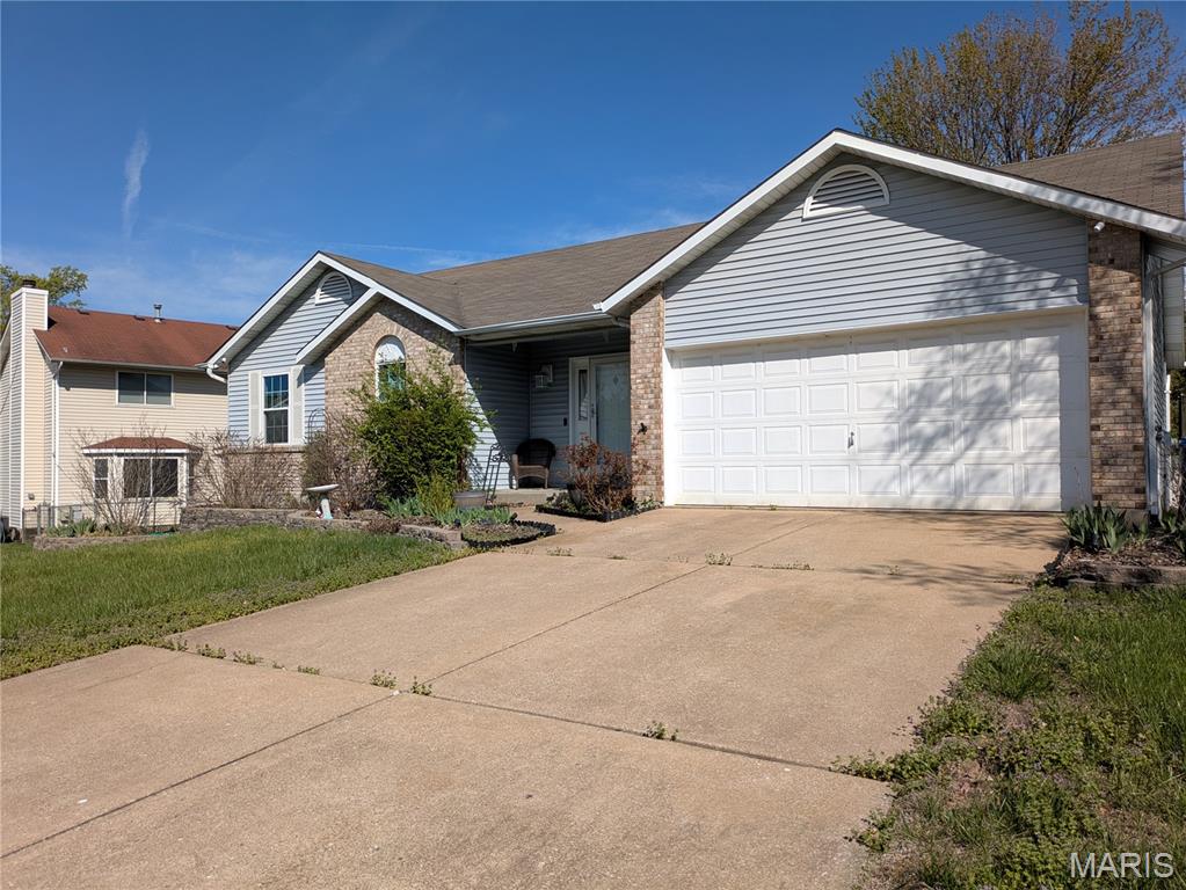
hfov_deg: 69.4
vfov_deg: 54.9
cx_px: 593
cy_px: 445
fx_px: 857
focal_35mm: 25
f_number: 1.89
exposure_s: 1/3378
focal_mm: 5.43
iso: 47
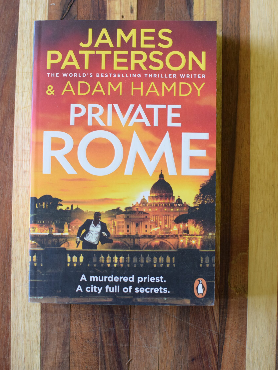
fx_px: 616
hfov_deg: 25.4
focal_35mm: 58
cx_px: 140
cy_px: 162
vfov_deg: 33.4
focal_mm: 35
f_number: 4
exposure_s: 1/125
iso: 1250
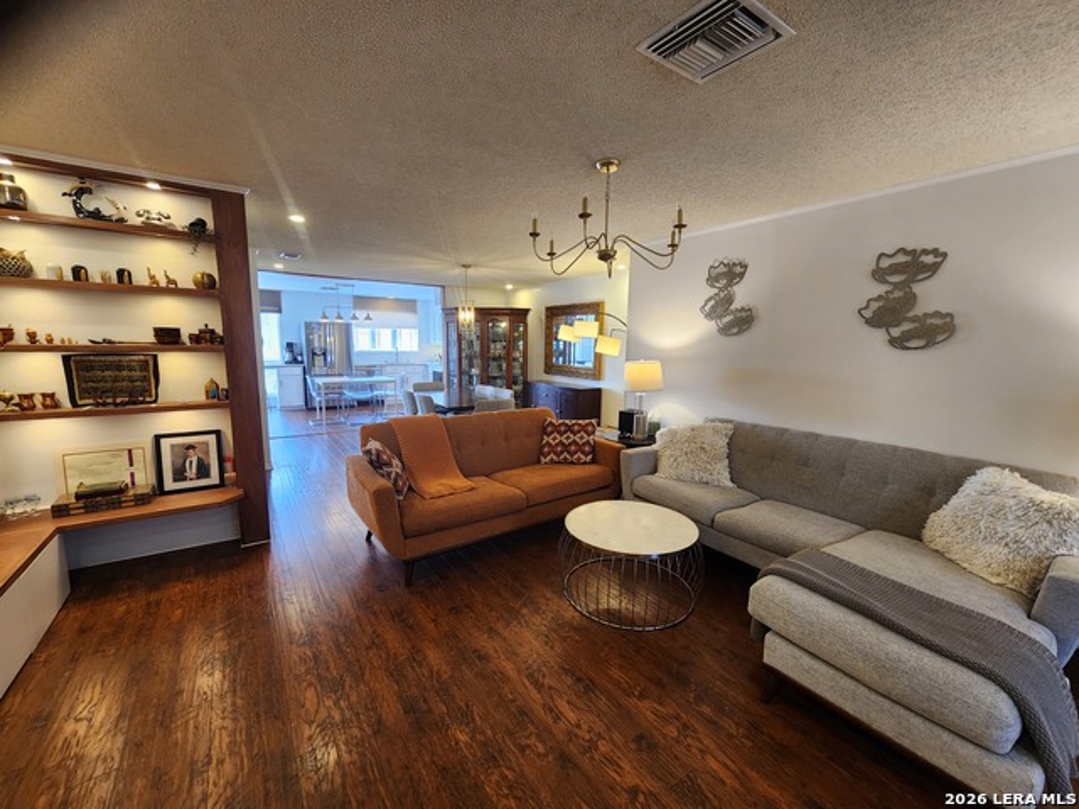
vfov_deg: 89.9
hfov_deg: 106.2
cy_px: 404
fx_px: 405
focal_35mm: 13
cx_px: 540
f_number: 2.2
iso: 200
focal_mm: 2.2
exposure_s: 1/60
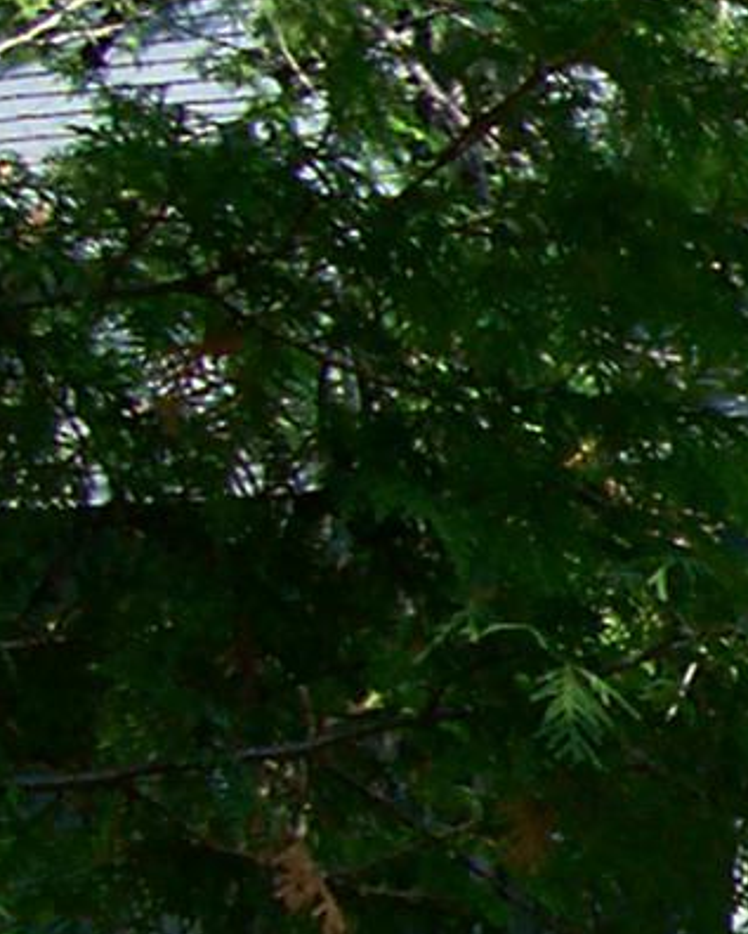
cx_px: 2546
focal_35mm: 193
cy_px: 802
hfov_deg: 6.9
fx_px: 5339
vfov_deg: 10.0
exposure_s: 1/419
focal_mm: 5.6
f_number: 2.7
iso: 80
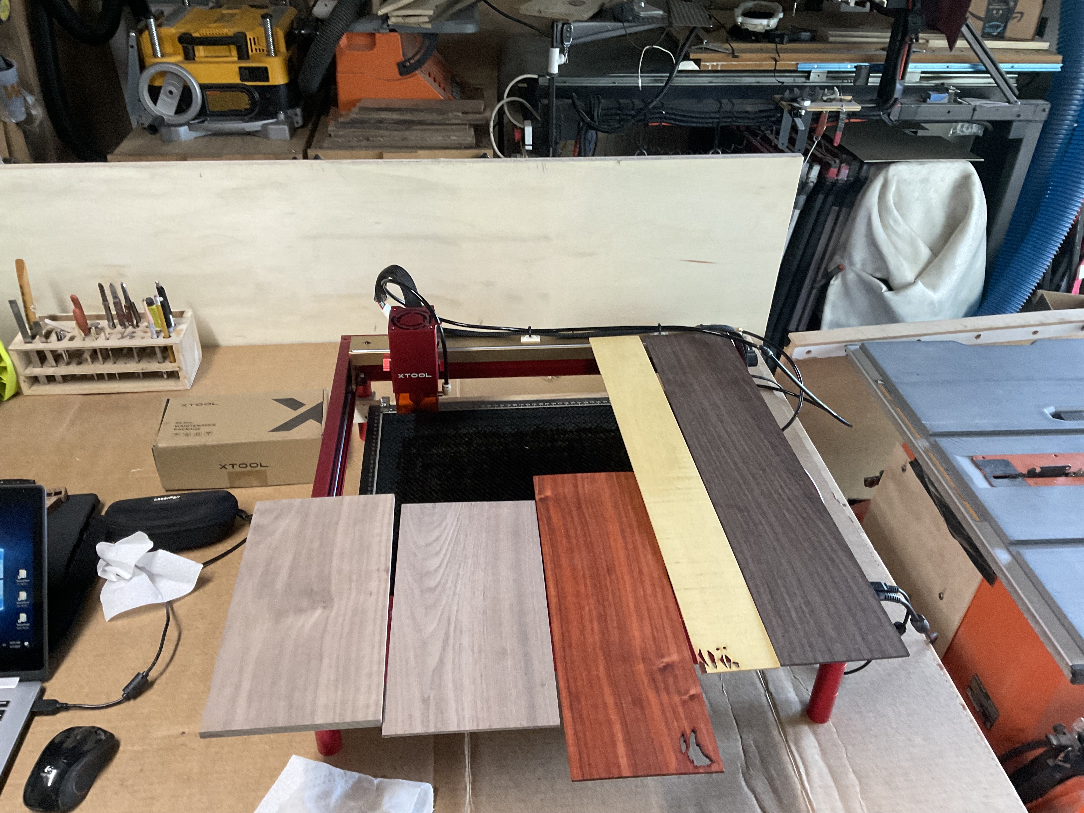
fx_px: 908
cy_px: 406
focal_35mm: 29
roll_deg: -2.3
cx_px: 542
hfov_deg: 61.7
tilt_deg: -33.5
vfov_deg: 48.2
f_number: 1.8
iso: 125
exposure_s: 1/60
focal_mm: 3
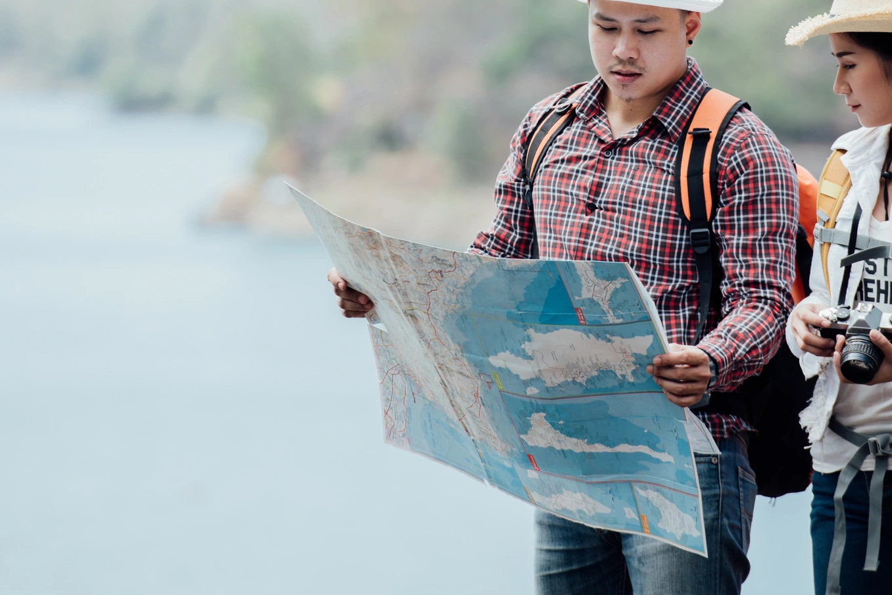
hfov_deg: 7.3
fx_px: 7014
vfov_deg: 4.9
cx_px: 557
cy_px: 188
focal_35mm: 283
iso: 100
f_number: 4
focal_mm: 200
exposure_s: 1/250
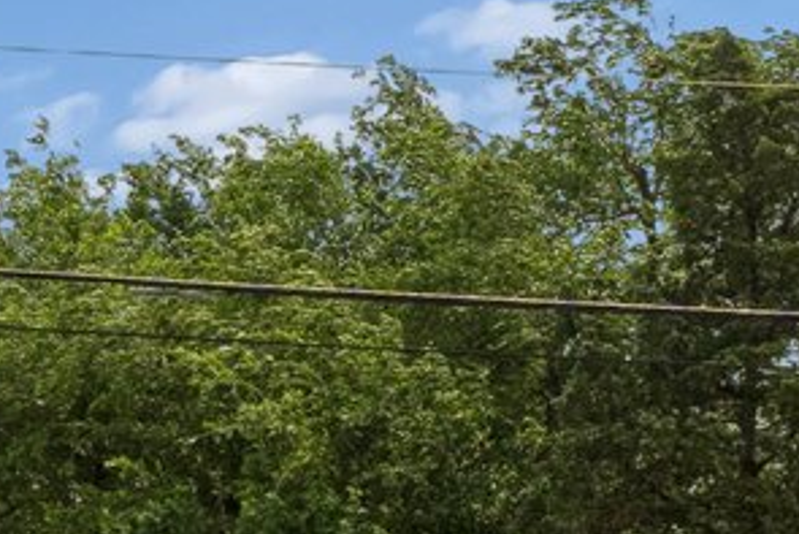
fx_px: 2309
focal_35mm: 104
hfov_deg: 17.5
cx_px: -431
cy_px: 828
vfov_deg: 12.5
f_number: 8
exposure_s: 1/1600
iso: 500
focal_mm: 10
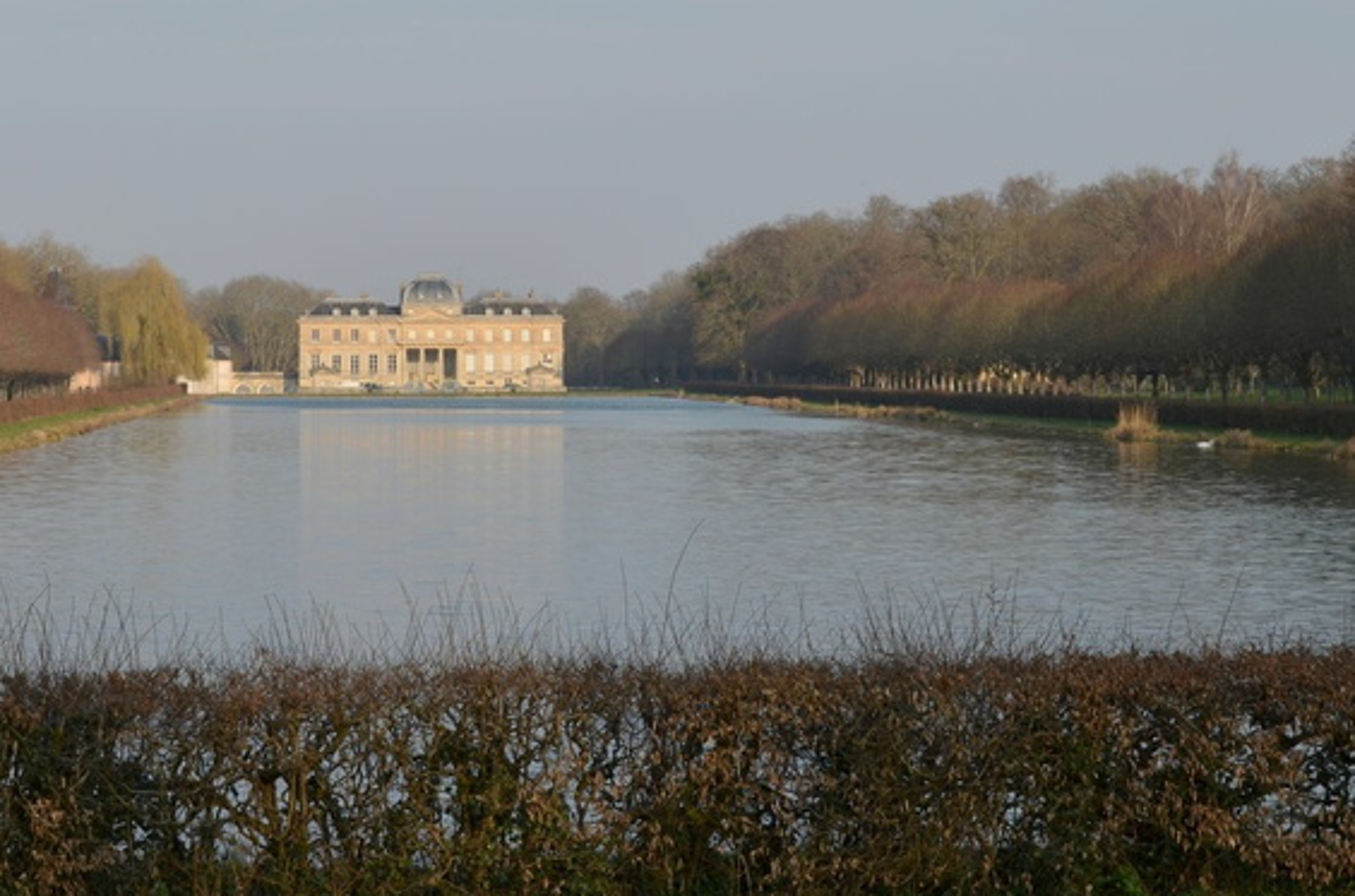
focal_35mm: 96
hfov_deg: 21.3
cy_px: 352
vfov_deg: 14.2
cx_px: 572
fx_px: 3593
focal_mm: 45
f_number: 10
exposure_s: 1/400
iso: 200
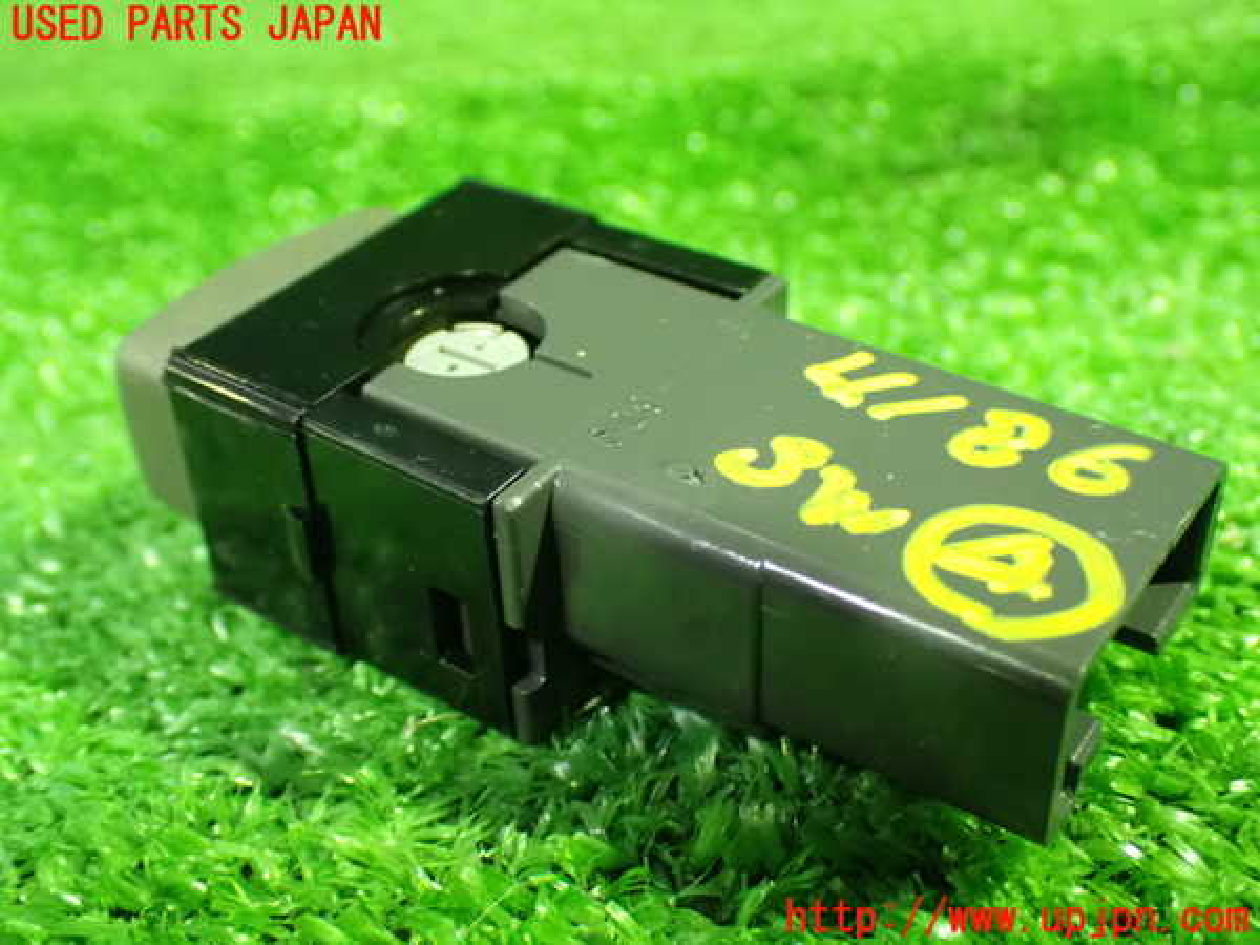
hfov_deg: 42.9
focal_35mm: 44
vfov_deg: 32.9
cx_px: 630
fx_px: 1602
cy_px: 472
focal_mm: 7.84
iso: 1600
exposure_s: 1/25
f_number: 2.9
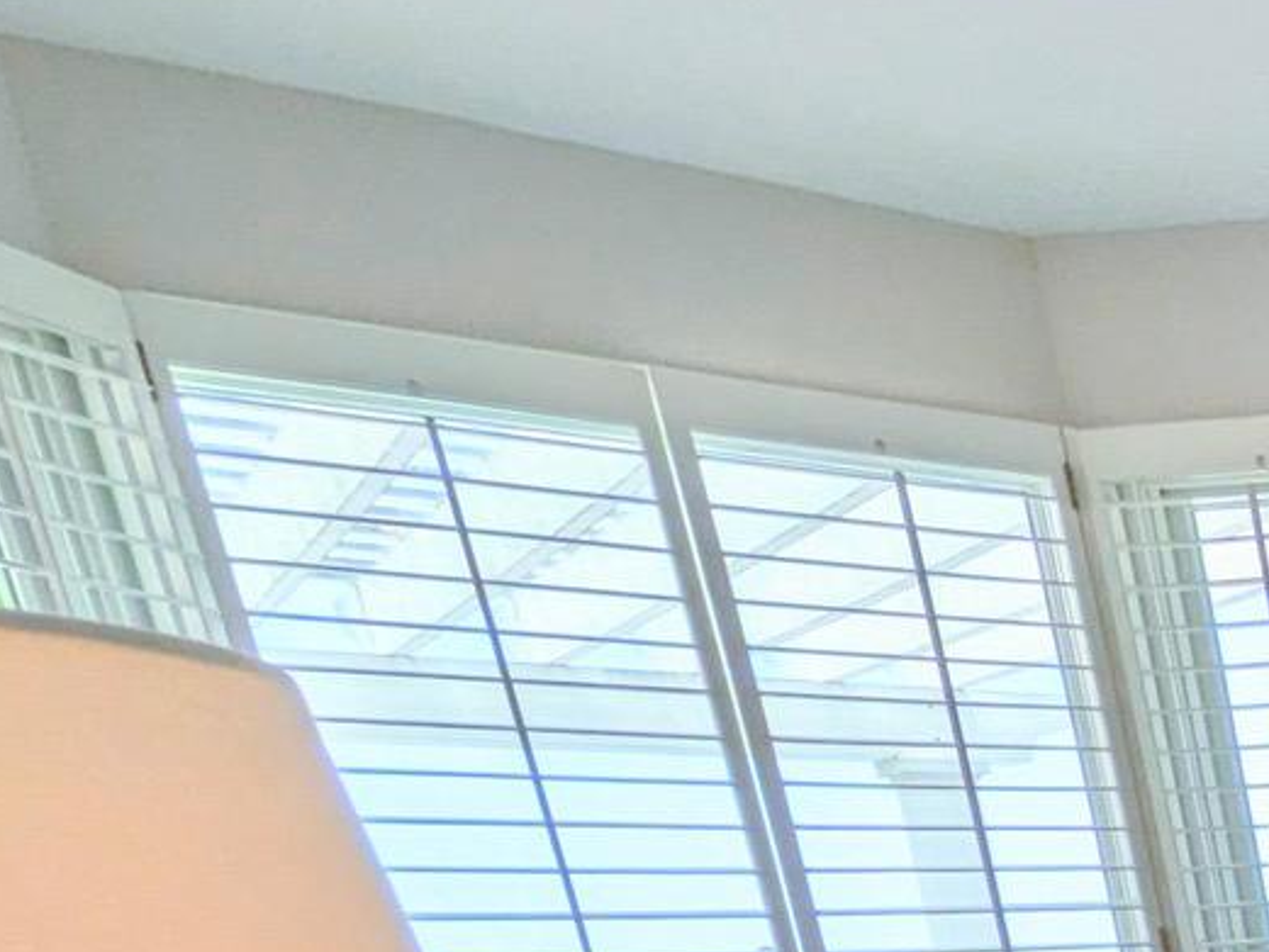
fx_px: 2017
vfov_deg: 20.9
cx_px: 2246
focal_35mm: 55
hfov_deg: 22.2
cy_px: 1566
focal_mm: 1.85
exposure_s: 1/746
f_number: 2.2
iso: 50
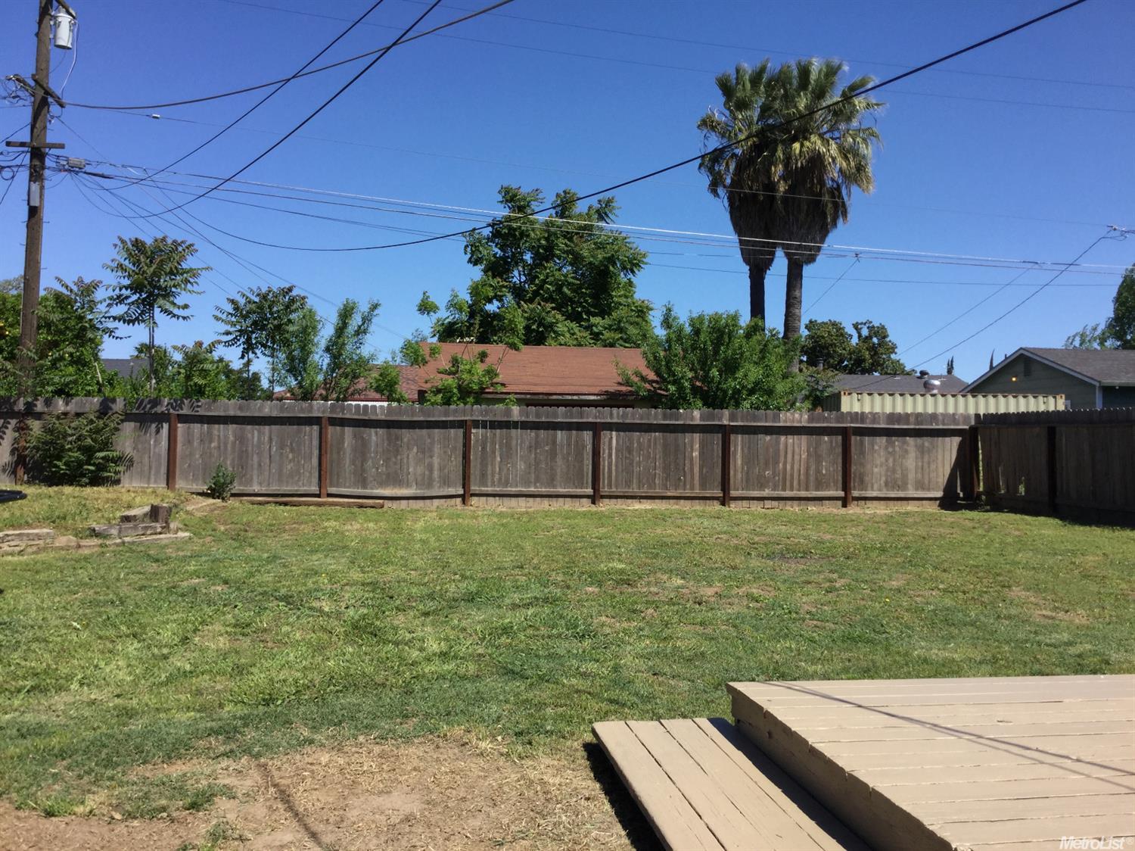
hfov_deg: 58.4
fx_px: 1016
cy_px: 426
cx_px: 568
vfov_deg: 45.4
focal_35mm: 31
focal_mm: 3.3
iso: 25
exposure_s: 1/1148
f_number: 2.4
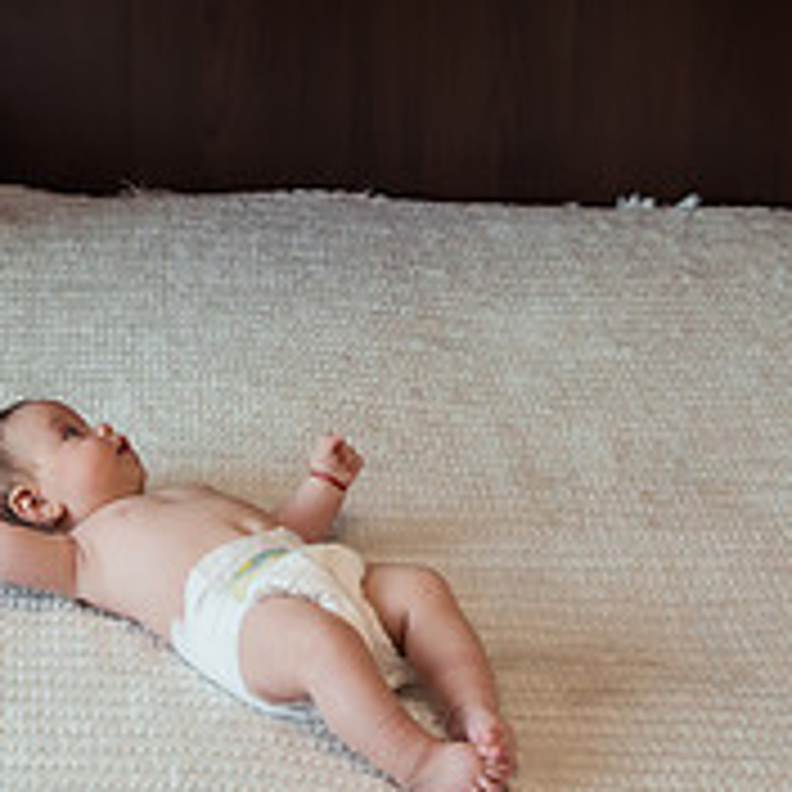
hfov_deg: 19.3
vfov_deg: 18.9
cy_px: -29
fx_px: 2304
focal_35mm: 89
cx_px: 137
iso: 400
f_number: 3.2
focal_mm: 29
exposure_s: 1/200
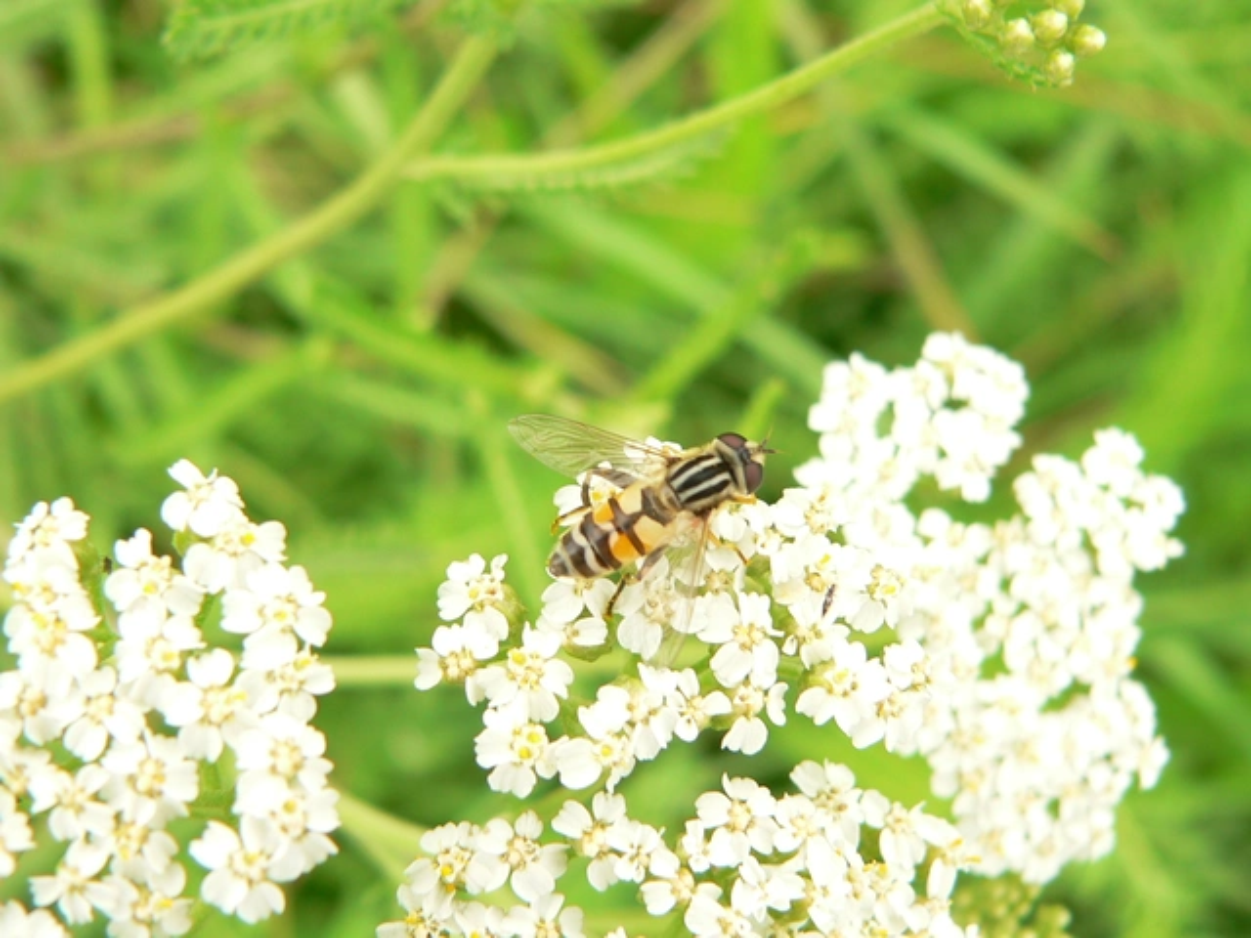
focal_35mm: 54
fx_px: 1952
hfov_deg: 35.5
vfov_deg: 27.0
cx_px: 626
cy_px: 469
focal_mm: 8.9
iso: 80
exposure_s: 1/60
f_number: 3.7
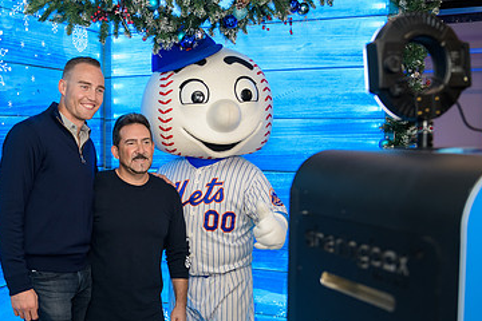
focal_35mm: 50
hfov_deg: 38.9
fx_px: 669
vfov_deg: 26.9
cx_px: 145
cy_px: 192
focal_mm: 31
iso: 400
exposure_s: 1/125
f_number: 3.2
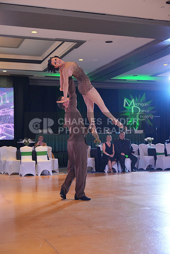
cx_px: 85
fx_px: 375
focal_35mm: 53
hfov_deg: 25.5
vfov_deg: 37.5
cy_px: 127
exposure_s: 1/400
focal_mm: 53
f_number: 4
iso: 4000
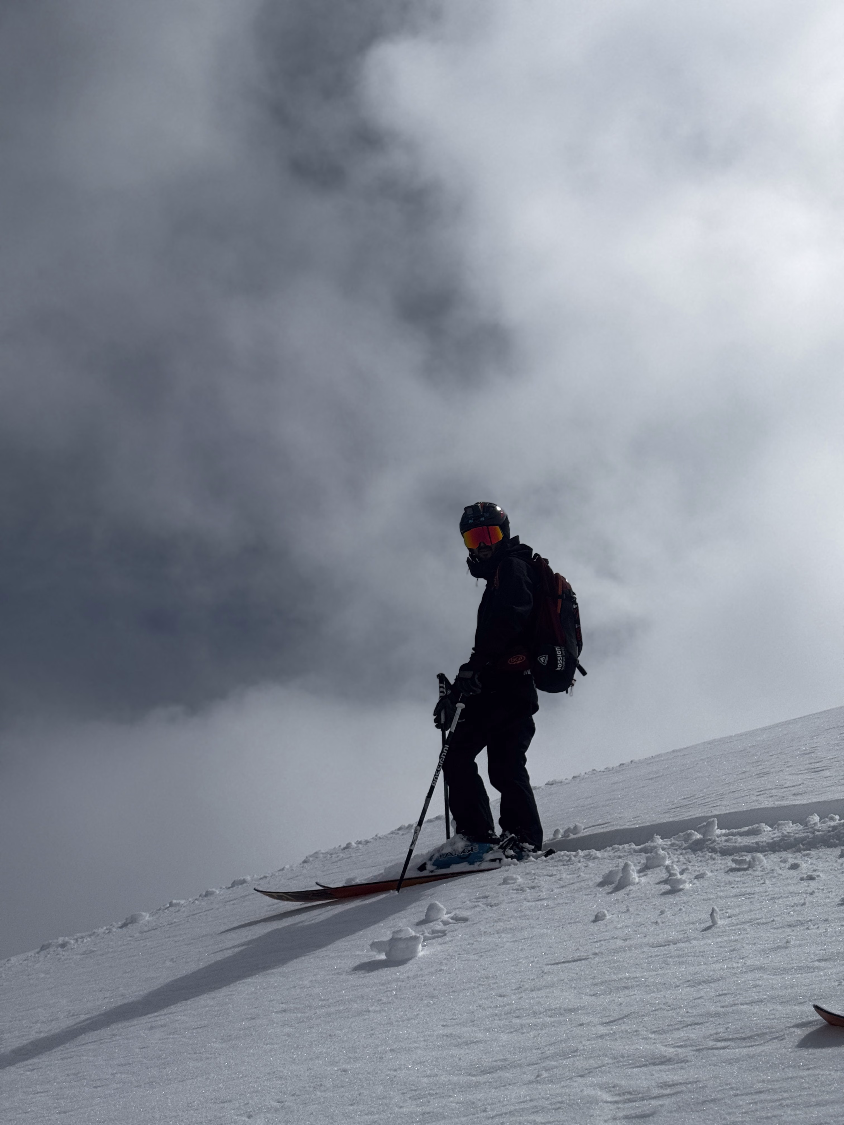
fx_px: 1560
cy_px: 562
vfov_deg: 39.7
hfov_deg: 30.3
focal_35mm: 48
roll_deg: -3.3
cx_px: 422
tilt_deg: +28.5
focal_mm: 6.76
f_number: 1.78
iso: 64
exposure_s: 1/50000
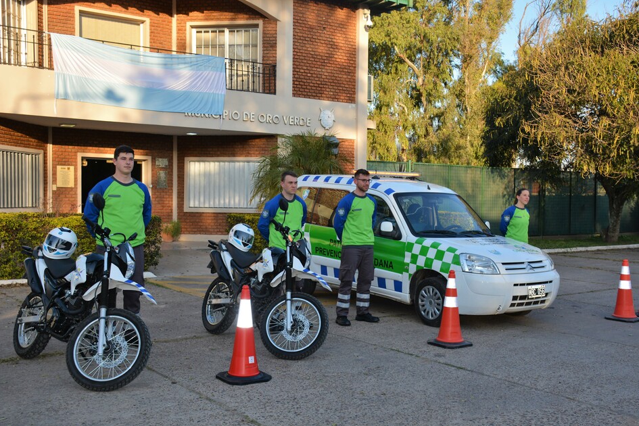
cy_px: 211
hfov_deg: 49.5
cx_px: 330
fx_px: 692
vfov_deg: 34.2
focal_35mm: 39
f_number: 5.6
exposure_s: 1/200
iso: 100
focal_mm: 24
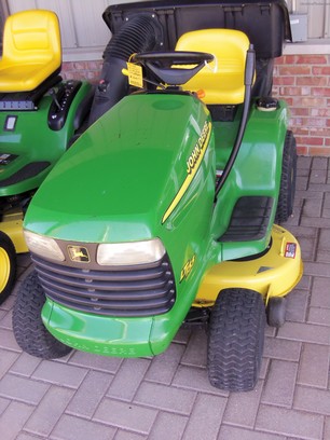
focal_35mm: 38
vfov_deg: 49.0
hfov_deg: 37.7
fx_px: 483
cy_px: 220
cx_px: 165
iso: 100
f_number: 4.3
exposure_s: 1/50
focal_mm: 6.8
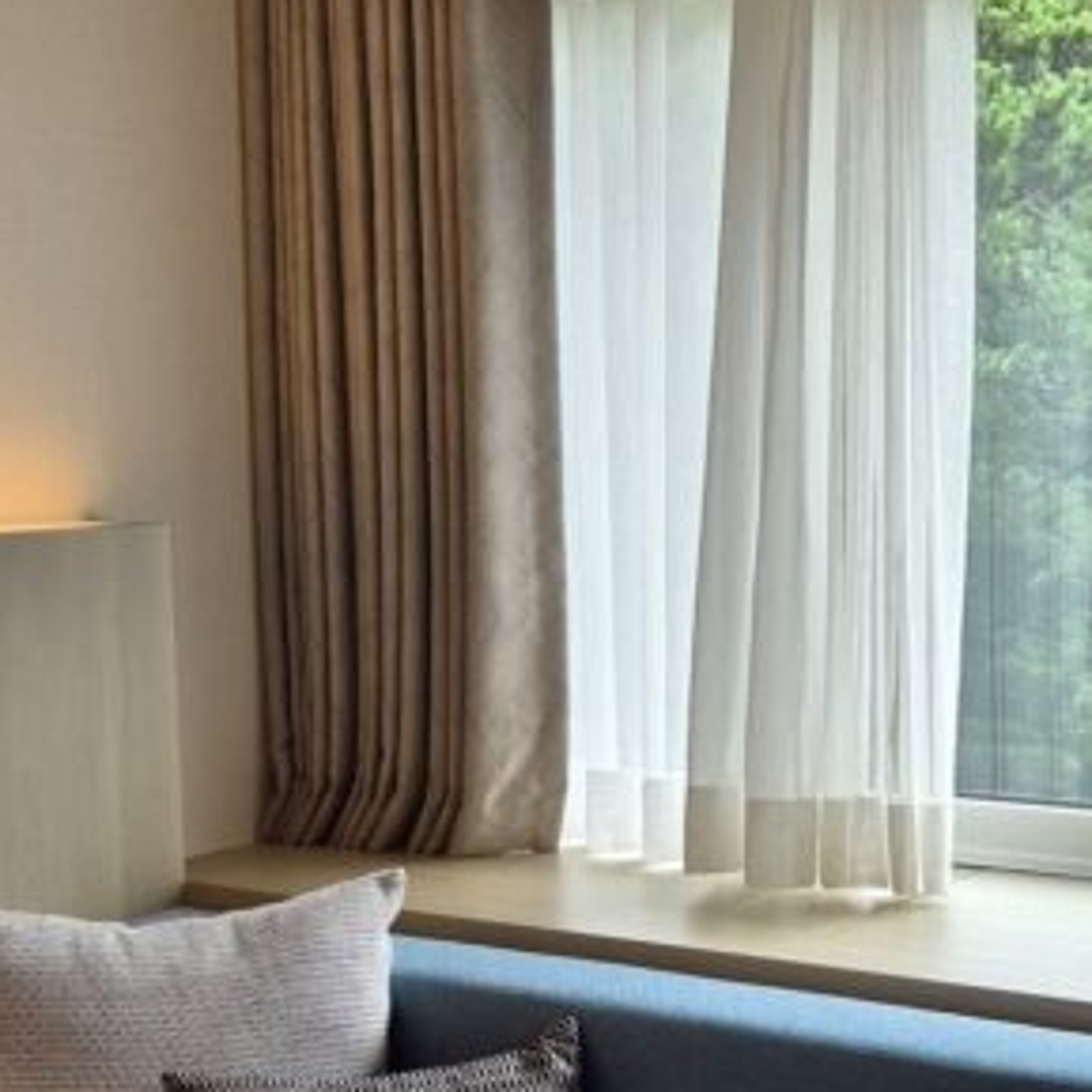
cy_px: 824
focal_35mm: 72
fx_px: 2570
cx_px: 948
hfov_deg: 23.5
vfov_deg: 23.7
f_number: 1.8
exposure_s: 1/240
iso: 40
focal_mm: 5.4
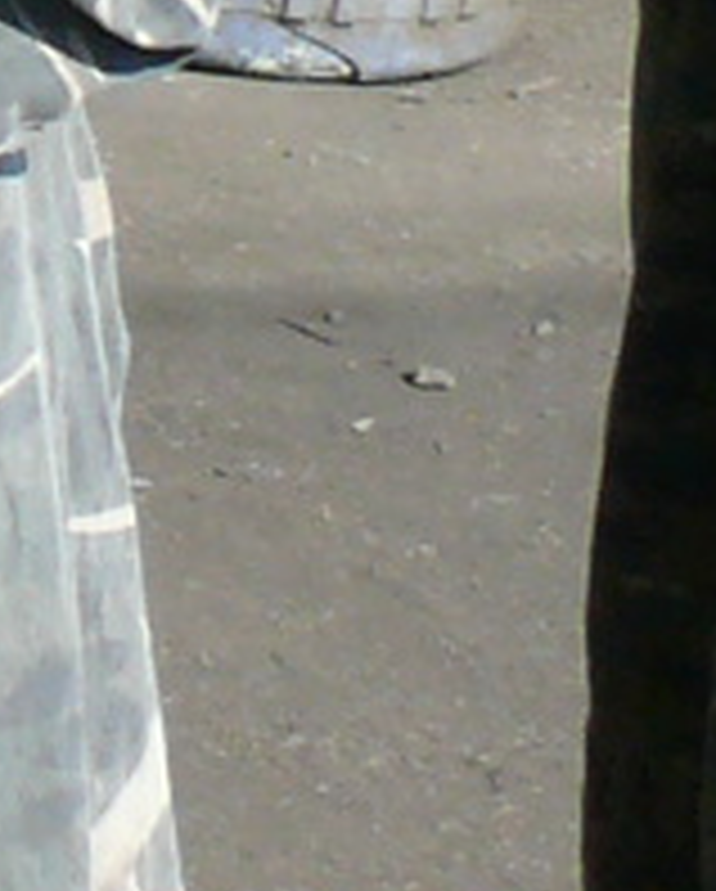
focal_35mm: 353
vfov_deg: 5.4
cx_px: -2513
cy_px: -626
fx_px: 9329
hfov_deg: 4.0
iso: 100
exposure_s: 1/200
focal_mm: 7.4
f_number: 4.5
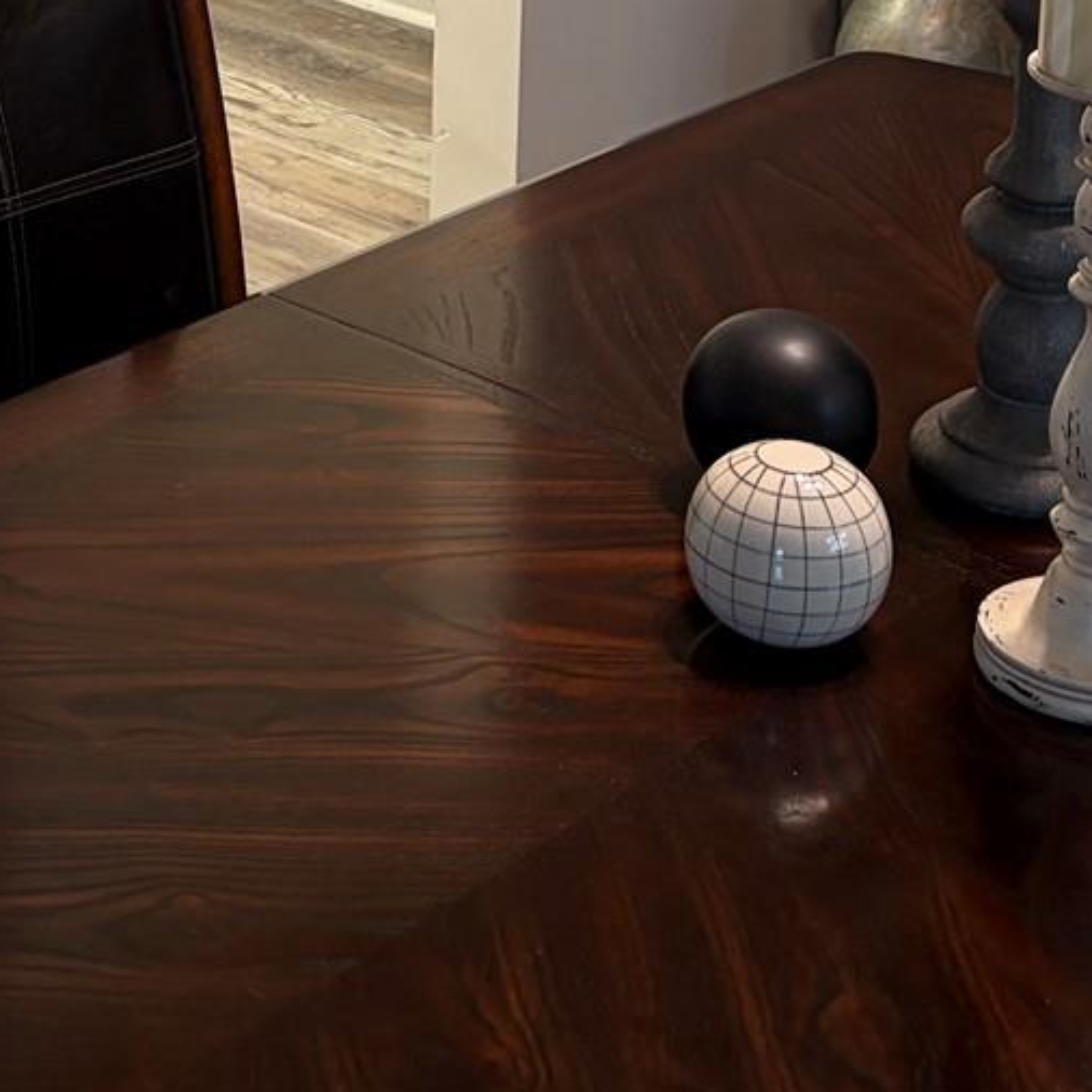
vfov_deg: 17.1
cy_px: -486
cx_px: 24
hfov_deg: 18.3
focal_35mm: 93
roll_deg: +1.7
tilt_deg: -9.8
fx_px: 3319
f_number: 1.6
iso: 80
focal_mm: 5.96
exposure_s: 1/60
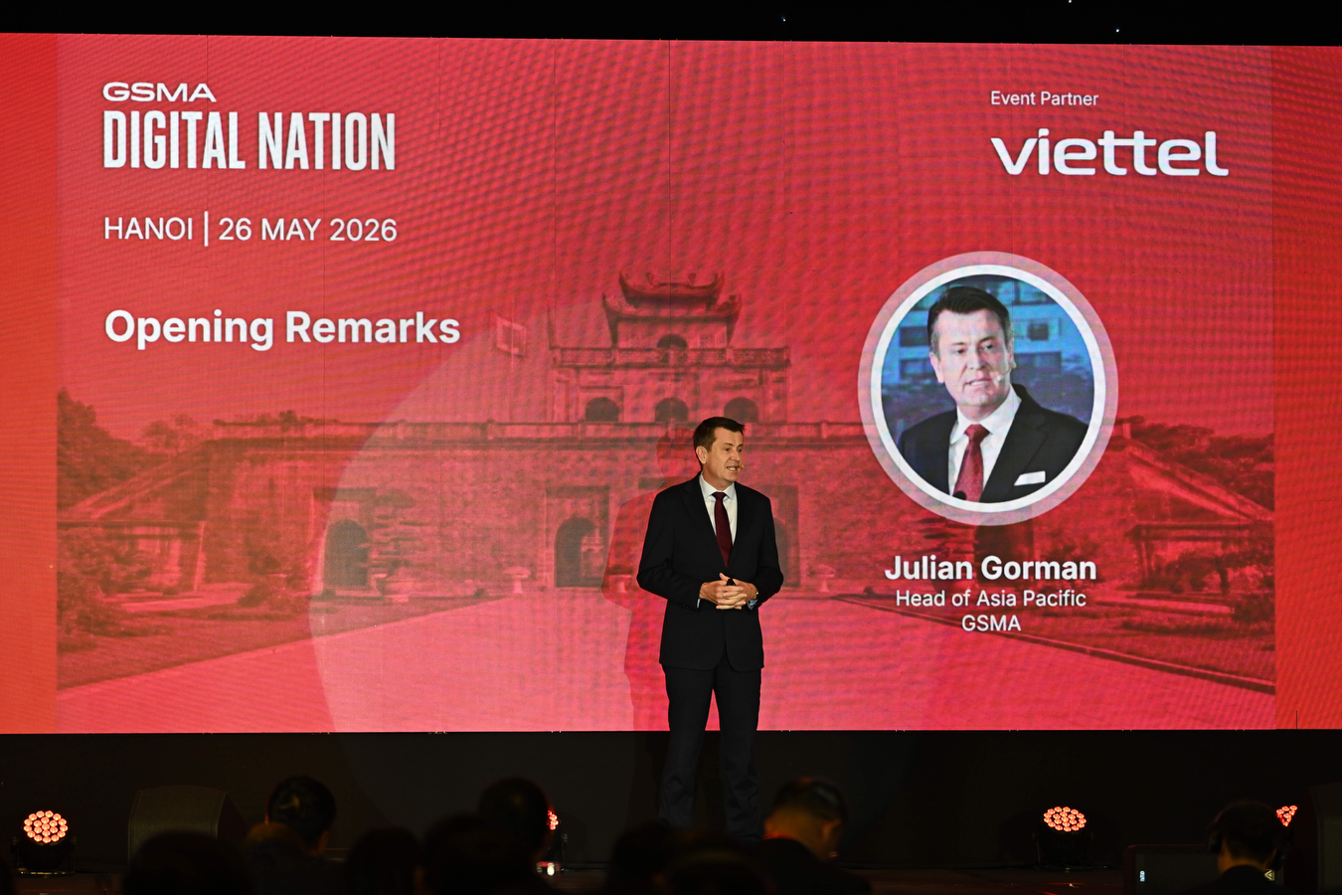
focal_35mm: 140
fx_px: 5218
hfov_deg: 14.7
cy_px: 448
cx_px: 671
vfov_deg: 9.8
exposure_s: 1/200
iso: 500
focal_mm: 140
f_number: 2.8
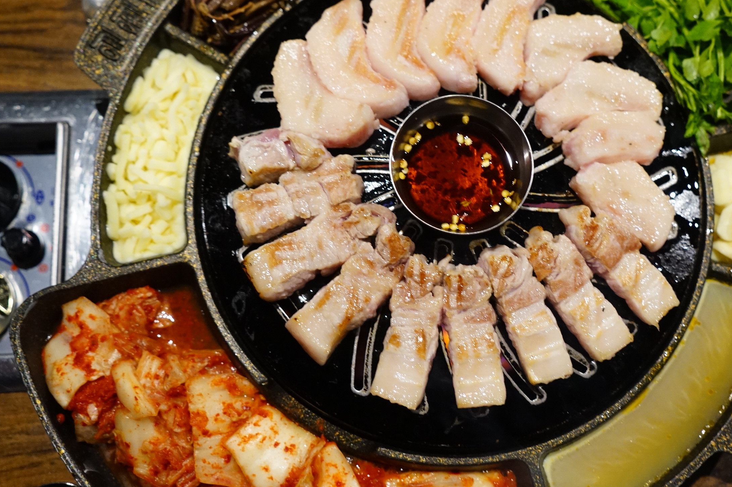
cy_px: 228
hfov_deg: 44.1
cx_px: 467
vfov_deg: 30.5
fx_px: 894
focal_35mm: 44
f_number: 4
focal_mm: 32
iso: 3200
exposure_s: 1/60
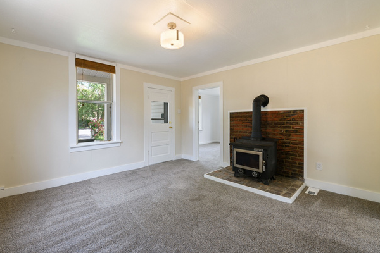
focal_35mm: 16
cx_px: 181
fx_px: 169
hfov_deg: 96.7
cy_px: 124
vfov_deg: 73.7
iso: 200
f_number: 9
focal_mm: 15
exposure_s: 1/4
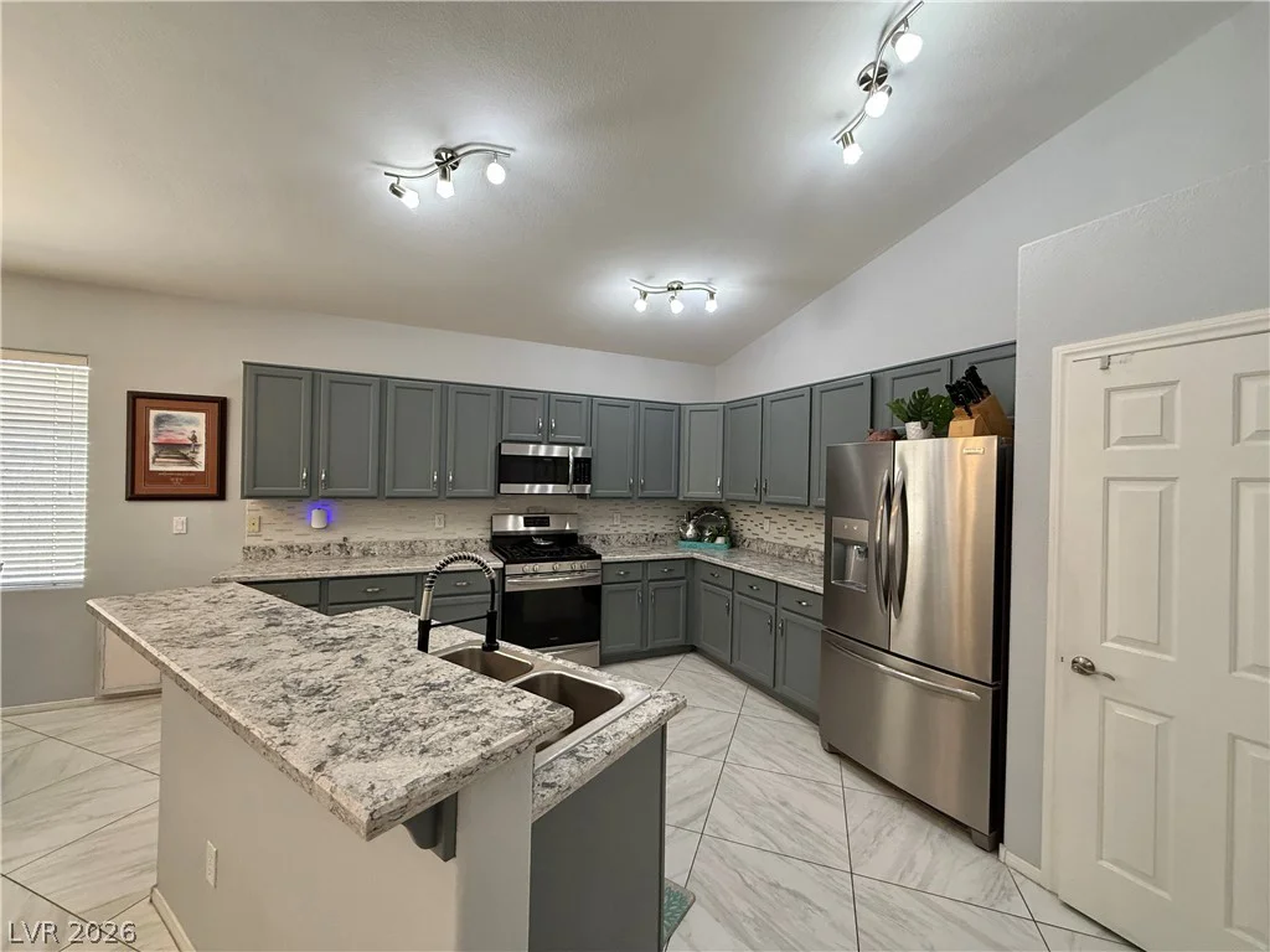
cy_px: 476
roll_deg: -1.4
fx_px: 514
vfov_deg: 85.7
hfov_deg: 102.1
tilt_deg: +0.7
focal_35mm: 14
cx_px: 635
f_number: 2.2
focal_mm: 2.22
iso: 320
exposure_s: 1/120
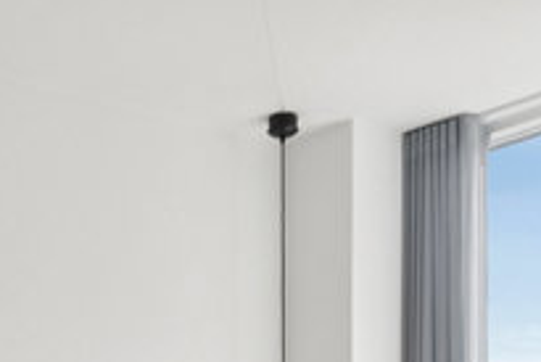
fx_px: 1251
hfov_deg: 23.0
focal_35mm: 83
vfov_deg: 15.1
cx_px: -48
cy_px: 556
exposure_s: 1/30
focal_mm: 14.2
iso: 200
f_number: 7.1
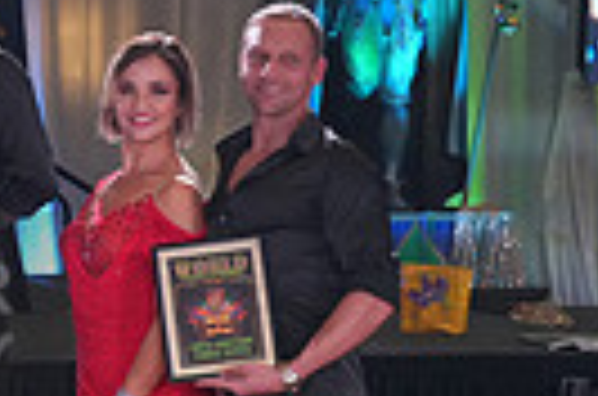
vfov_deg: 9.7
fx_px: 2320
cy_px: 331
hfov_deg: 13.4
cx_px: -423
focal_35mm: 140
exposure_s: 1/500
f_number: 4
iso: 2000
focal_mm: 32
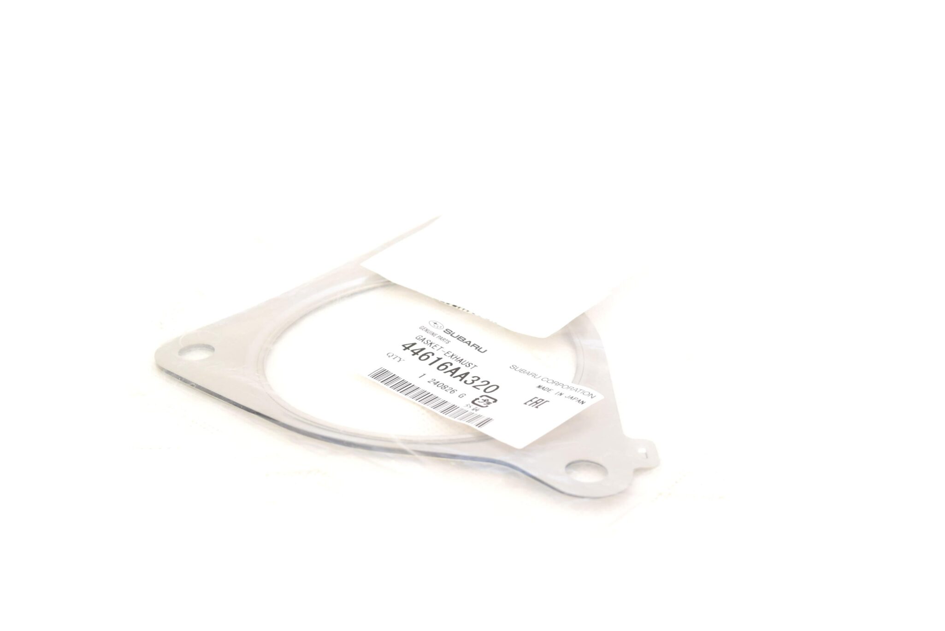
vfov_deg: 22.7
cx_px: 472
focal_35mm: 60
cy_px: 316
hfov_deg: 33.4
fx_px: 1576
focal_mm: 40
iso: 400
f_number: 6.3
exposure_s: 1/160
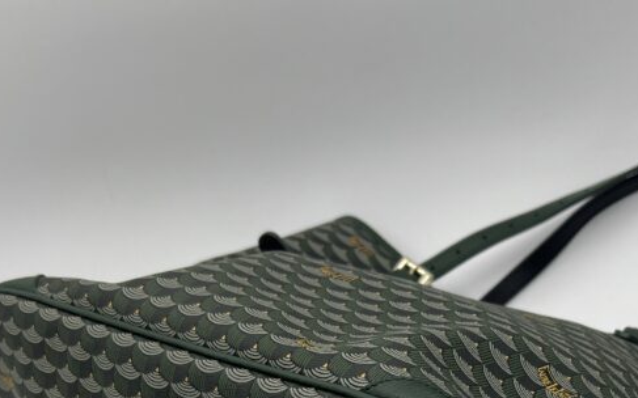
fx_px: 1008
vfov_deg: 20.6
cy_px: 503
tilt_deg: -37.1
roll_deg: +13.3
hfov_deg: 34.8
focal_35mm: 58
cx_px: 427
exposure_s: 1/240
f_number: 1.5
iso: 40
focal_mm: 5.7
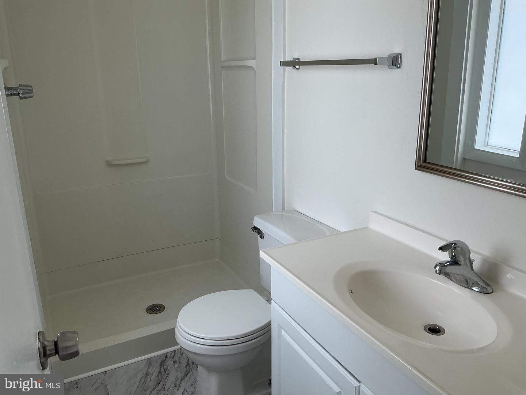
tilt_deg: -16.4
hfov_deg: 61.7
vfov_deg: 48.2
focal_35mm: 29
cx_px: 263
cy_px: 198
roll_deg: +0.9
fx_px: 441
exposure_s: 1/120
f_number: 1.8
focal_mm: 3
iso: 32
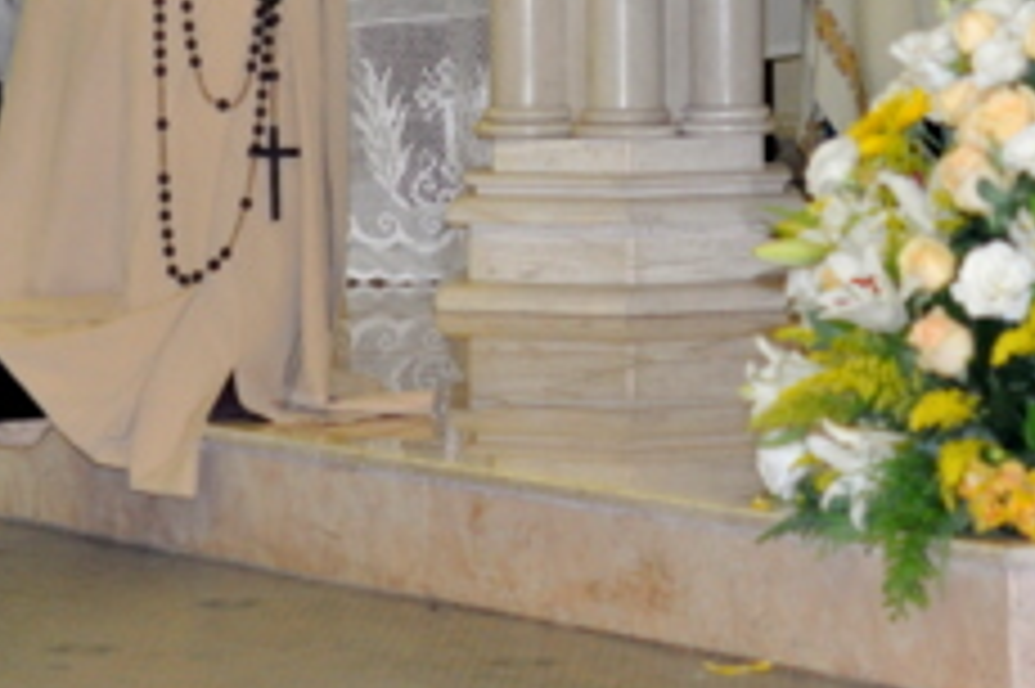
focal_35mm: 228
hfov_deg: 9.0
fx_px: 6550
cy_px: -290
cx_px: 932
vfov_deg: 6.0
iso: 640
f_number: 4
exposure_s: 1/60
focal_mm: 50
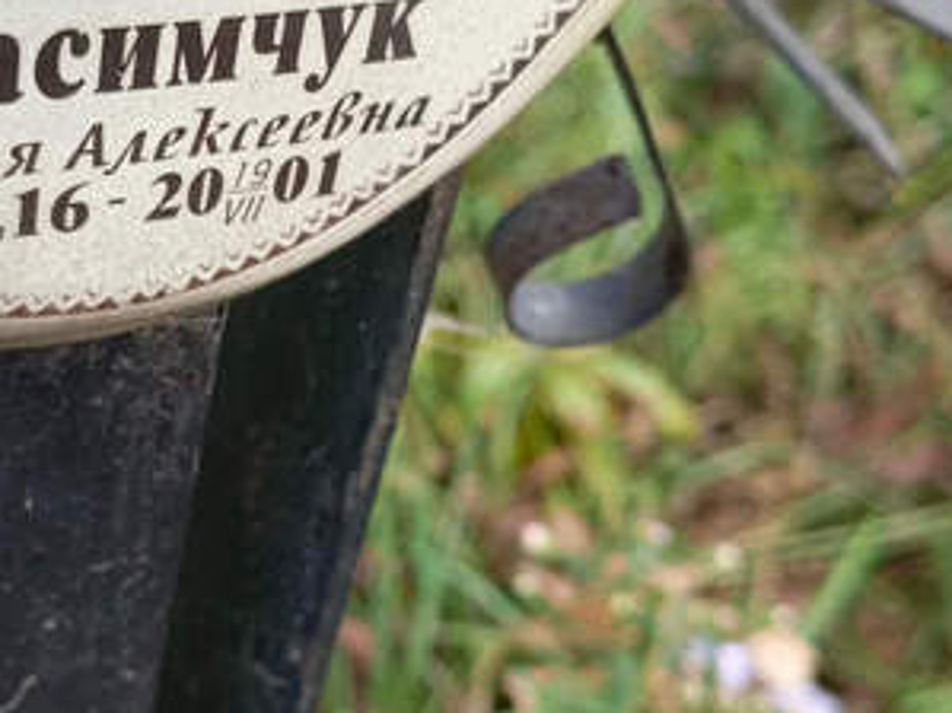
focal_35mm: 67
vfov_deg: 21.9
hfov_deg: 28.9
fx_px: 1842
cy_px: 458
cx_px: 357
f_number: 1.69
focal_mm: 4.76
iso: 165
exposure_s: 1/50
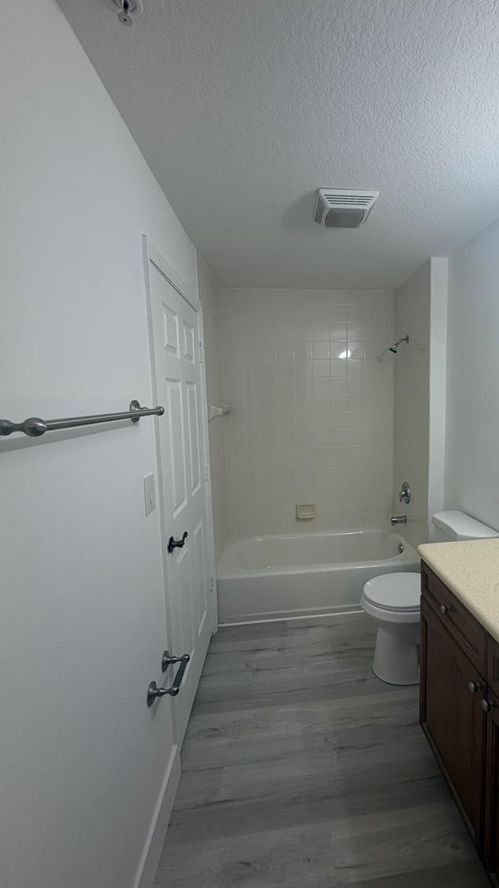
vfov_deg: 99.4
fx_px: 377
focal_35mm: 16
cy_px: 436
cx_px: 327
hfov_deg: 65.5
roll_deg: +1.4
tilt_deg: -6.0
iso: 100
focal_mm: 2.22
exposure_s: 1/120
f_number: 2.2
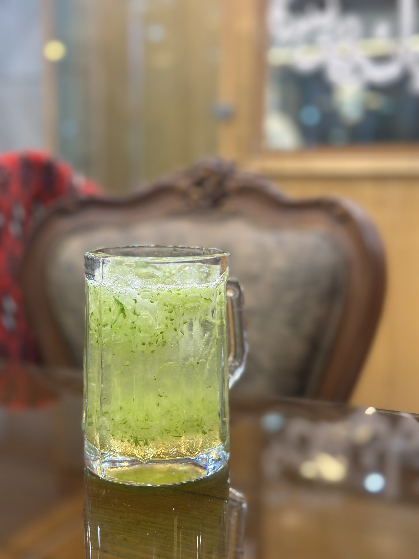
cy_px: 280
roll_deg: +0.3
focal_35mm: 48
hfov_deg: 30.3
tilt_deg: -7.1
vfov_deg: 39.7
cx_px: 210
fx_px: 775
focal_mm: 6.86
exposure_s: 1/50
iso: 100
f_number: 1.78
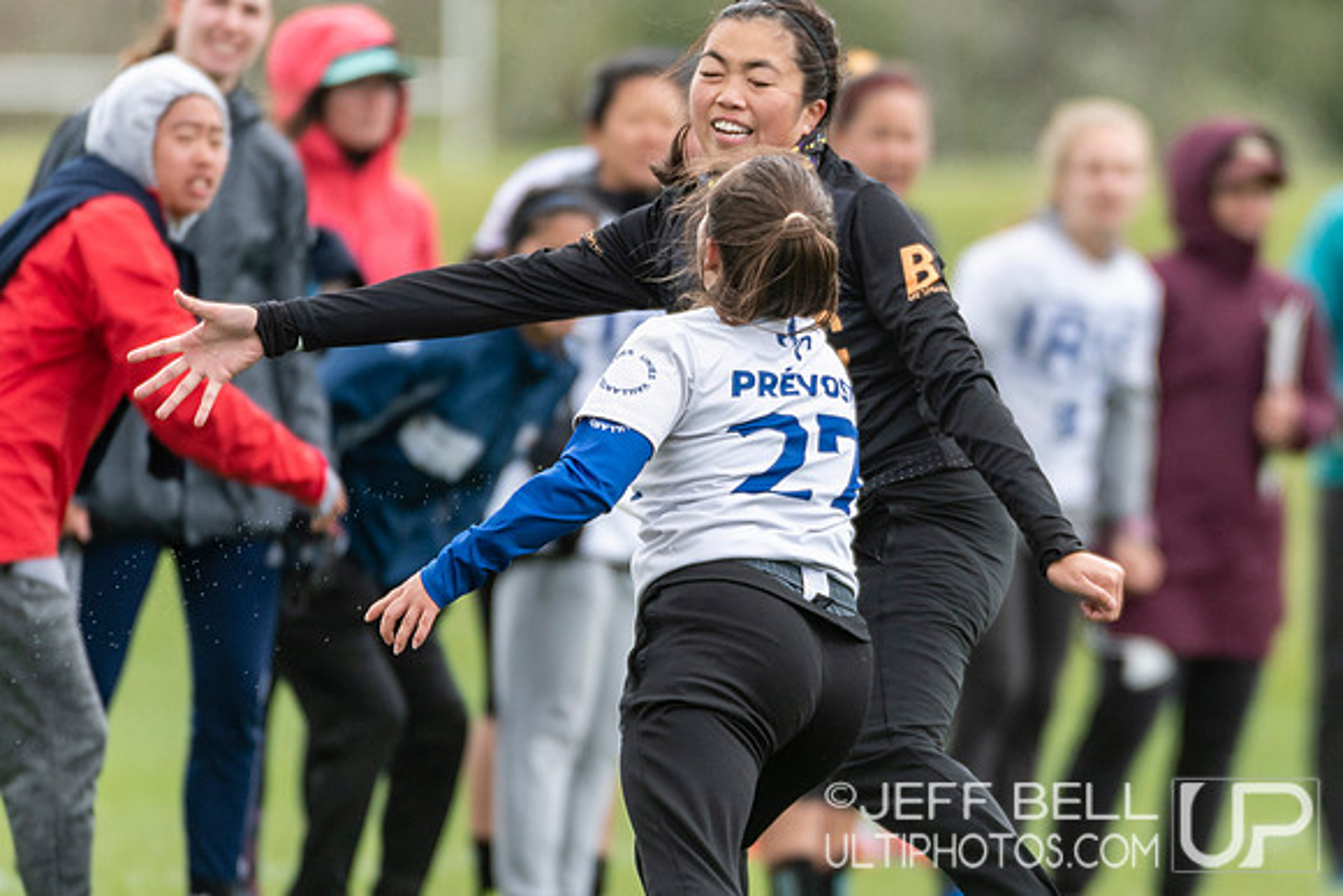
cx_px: 997
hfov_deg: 2.4
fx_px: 32602
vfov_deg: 1.6
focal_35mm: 874
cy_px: 536
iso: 360
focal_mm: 360
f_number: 4
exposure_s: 1/1250
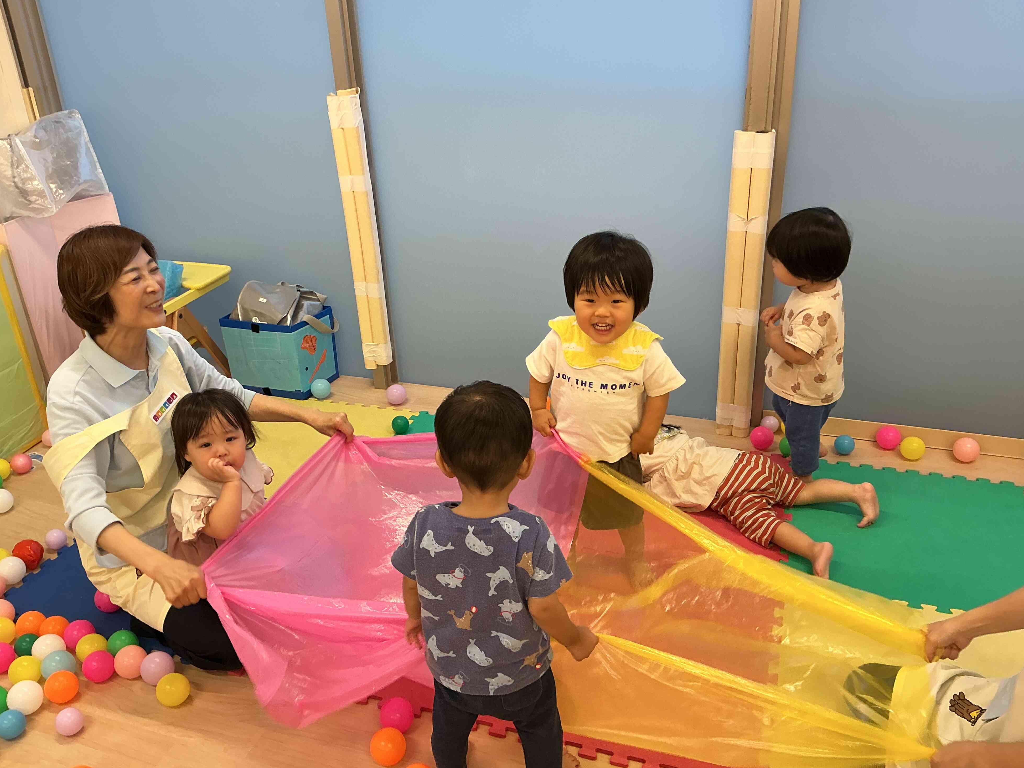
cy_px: 395
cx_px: 508
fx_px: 887
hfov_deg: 60.0
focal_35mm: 30
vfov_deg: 46.8
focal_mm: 3
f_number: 1.8
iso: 40
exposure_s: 1/60
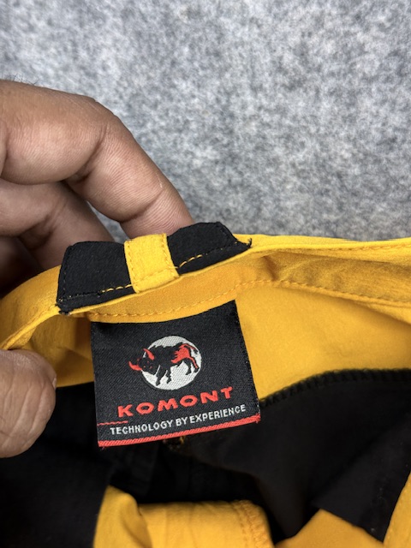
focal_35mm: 48
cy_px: 274
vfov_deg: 39.7
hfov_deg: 30.3
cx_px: 206
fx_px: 760
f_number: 1.78
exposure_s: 1/100
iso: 64
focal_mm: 6.76
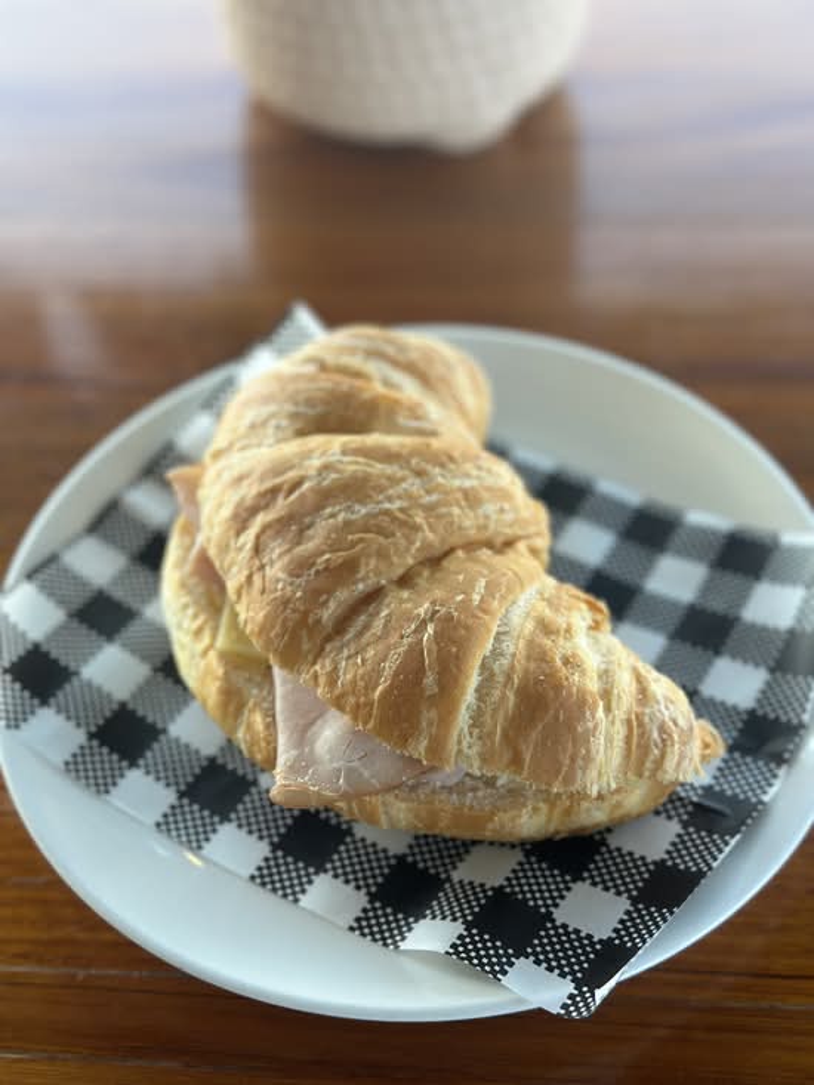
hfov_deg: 30.3
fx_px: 1505
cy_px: 542
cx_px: 407
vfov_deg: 39.7
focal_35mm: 48
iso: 80
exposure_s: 1/221
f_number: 1.78
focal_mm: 6.86
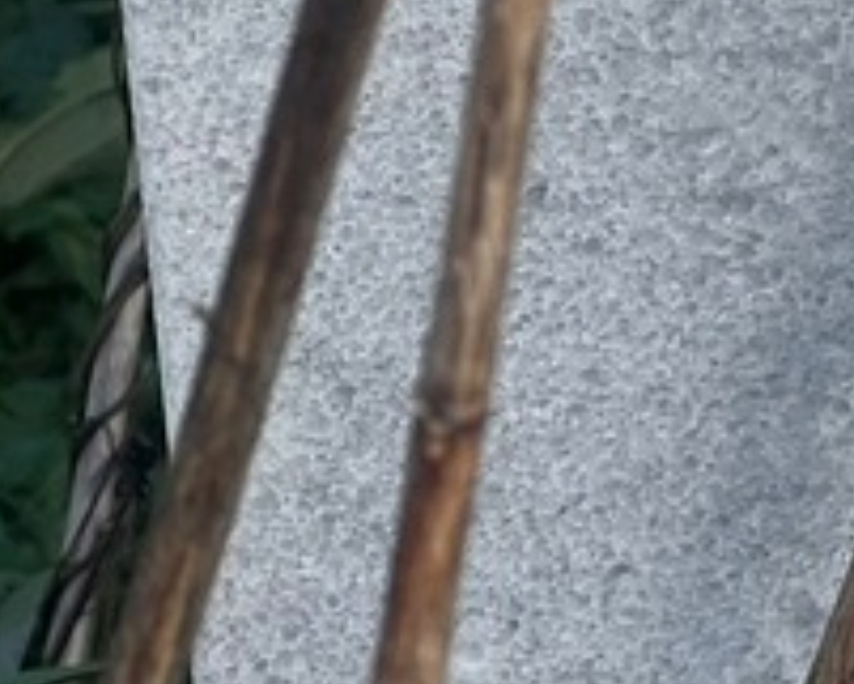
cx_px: 1610
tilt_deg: -28.0
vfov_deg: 5.2
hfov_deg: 6.3
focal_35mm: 299
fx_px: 7561
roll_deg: -0.5
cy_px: 123
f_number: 2.8
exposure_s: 1/349
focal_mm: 9
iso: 32
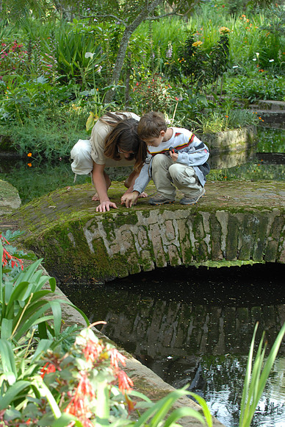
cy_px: 214
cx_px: 142
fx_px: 1244
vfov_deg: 19.4
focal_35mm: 105
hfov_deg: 13.1
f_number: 5.6
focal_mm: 70
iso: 200
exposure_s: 1/45
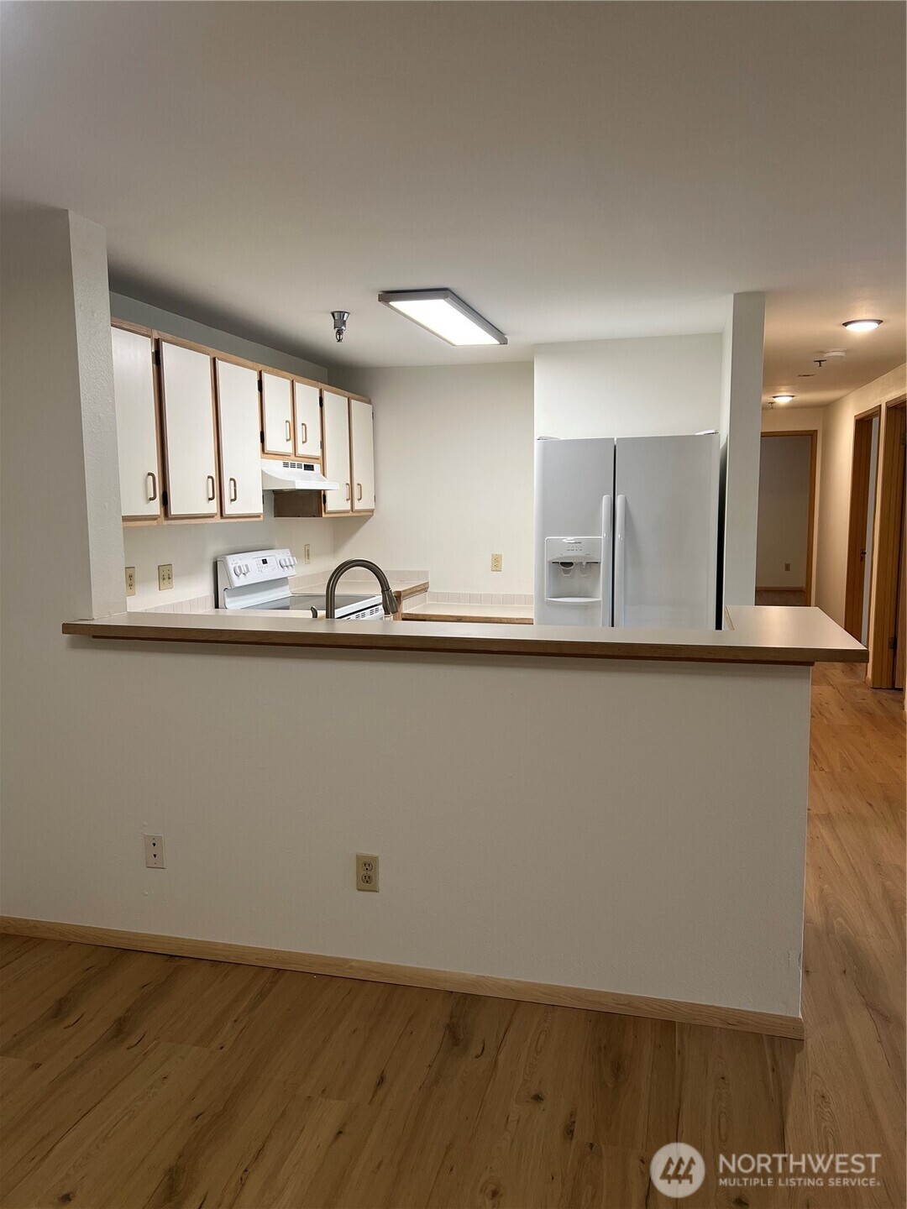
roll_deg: +1.0
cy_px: 604
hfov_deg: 53.1
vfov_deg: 67.3
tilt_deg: -6.0
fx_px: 908
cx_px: 454
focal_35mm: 26
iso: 64
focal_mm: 5.7
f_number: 1.5
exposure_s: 1/60
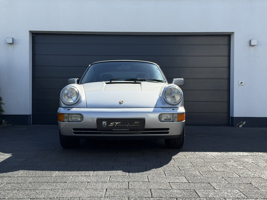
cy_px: 100
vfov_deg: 30.3
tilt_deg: +0.0
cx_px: 134
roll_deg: -0.6
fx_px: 370
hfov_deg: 39.7
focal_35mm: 48
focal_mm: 6.76
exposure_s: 1/4587
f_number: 1.78
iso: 64
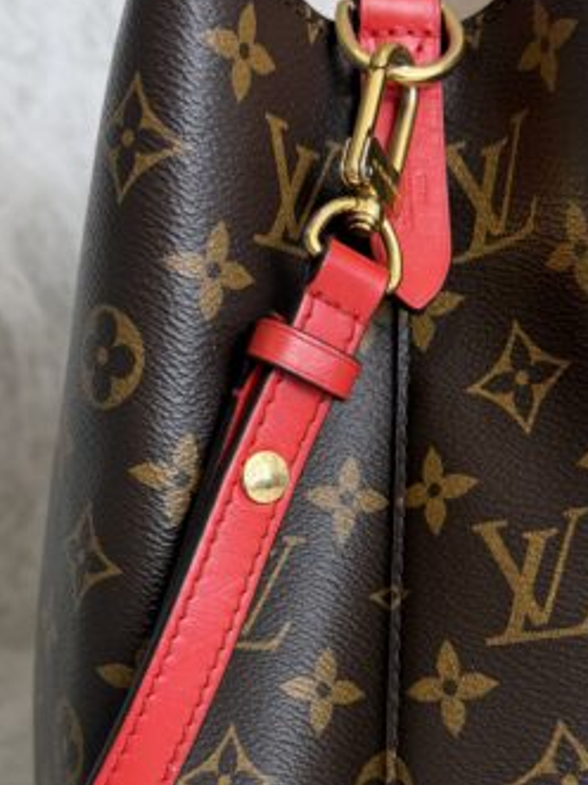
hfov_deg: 25.2
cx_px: 360
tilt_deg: -15.8
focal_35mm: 58
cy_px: 574
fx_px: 1314
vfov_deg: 32.7
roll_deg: +0.8
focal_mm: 6.76
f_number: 1.78
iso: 125
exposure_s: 1/120
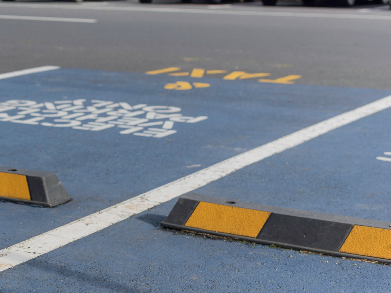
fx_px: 1050
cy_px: 48
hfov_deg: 20.5
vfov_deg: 15.8
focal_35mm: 93
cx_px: 12
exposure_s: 1/500
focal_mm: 44
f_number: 2.8
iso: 100
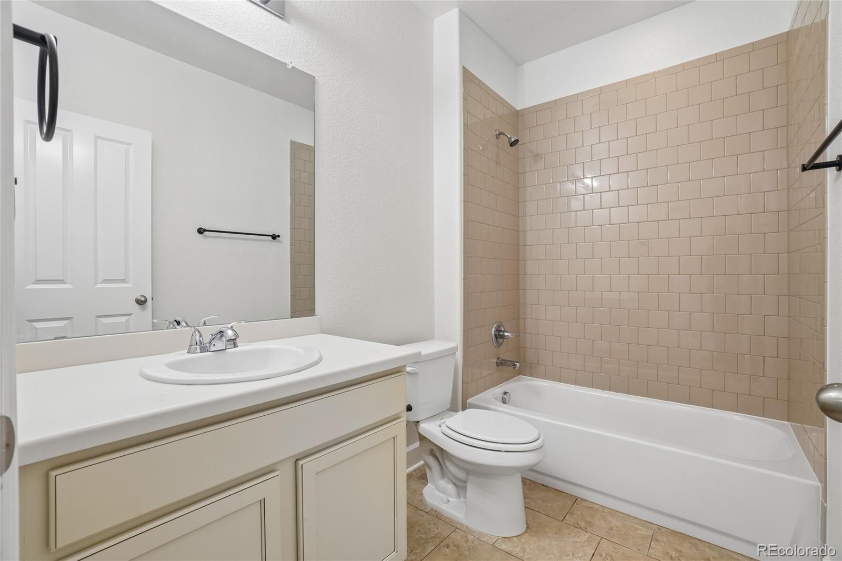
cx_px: 421
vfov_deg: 77.3
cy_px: 280
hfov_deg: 100.4
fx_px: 351
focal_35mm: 15
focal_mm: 10
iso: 400
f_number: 8
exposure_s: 1/20
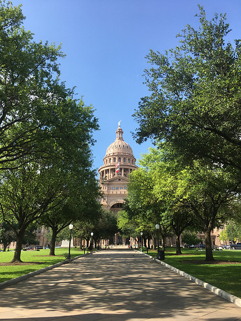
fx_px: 269
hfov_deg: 48.2
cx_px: 120
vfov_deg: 61.7
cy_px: 160
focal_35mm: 29
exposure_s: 1/739
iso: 25
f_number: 2.2
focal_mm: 4.15
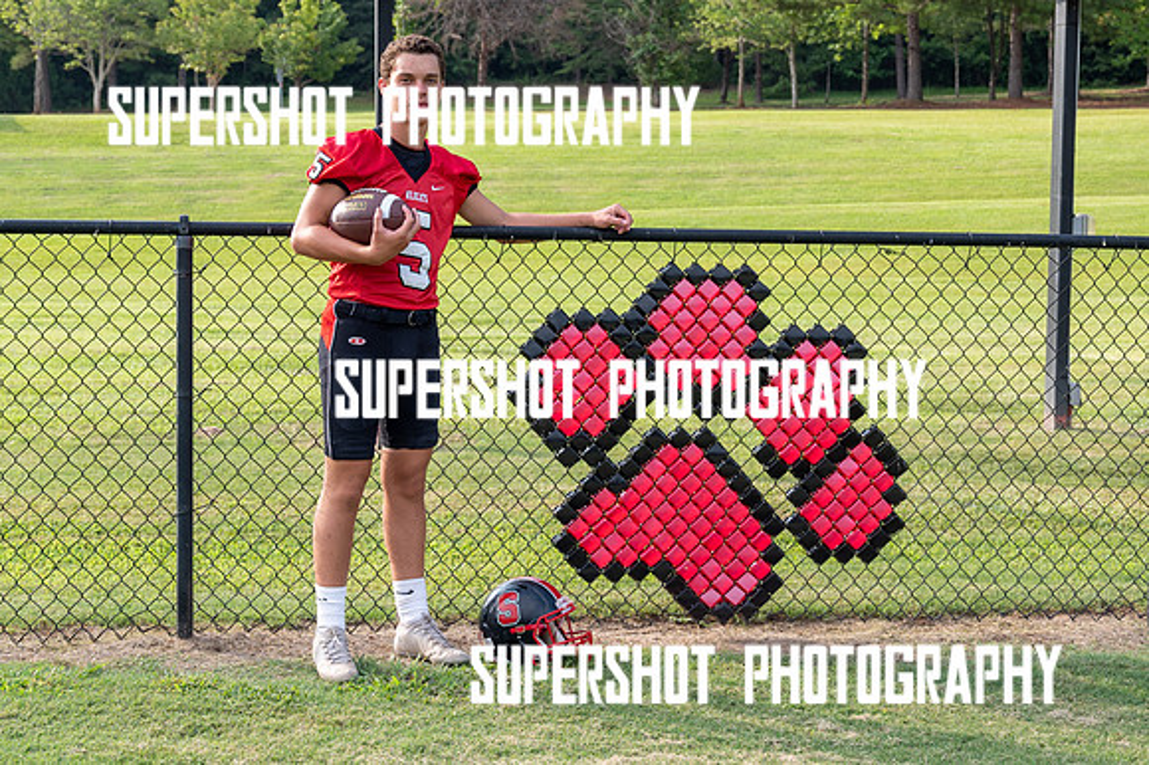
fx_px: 1985
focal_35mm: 62
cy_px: 337
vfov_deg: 21.8
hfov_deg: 32.3
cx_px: 607
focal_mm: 46
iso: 180
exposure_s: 1/400
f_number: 5
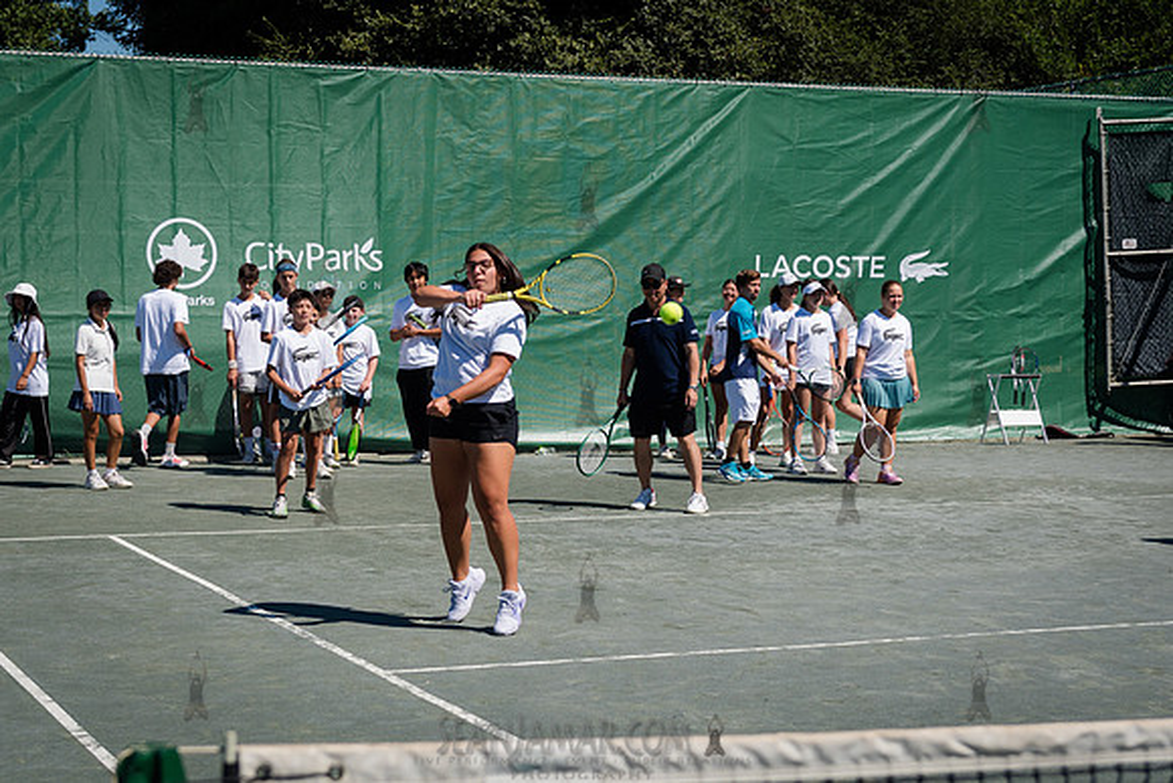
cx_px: 587
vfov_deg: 19.6
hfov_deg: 29.0
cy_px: 435
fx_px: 2265
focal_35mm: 69
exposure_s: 1/2000
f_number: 3.5
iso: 200
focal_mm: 48
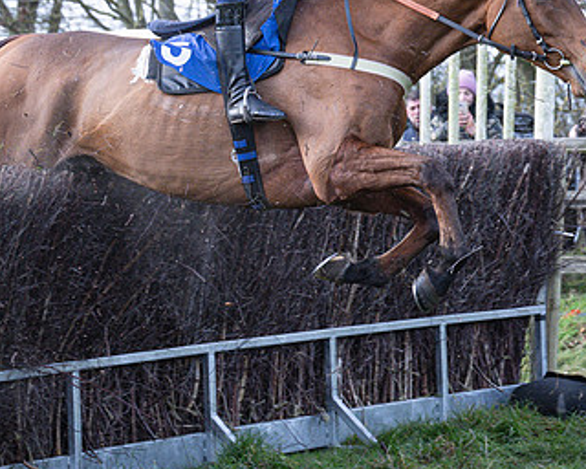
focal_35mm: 207
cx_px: 366
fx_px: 3590
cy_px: 69
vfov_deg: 7.5
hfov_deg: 9.3
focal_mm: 70
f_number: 4
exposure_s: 1/1000
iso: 800
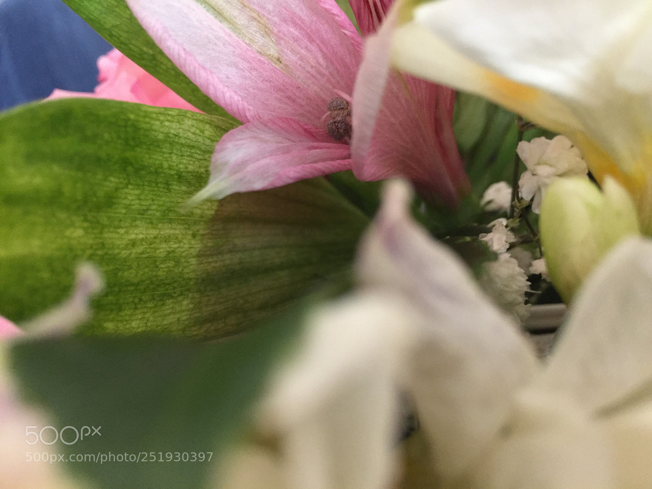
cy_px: 244
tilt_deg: -21.4
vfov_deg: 48.2
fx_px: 546
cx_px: 326
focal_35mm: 29
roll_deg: -0.4
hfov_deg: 61.7
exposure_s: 1/33
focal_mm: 4.15
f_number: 2.2
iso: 250
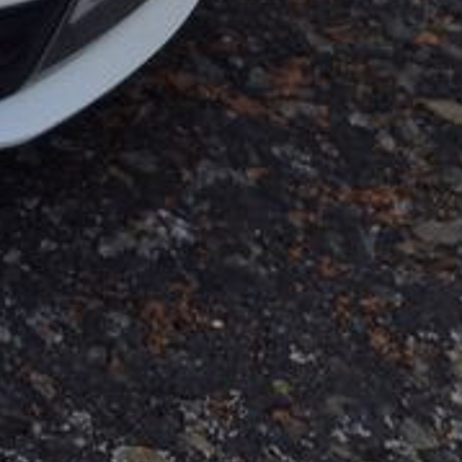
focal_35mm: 116
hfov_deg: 13.3
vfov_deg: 12.9
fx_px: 1752
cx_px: -413
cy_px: -493
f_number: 1.8
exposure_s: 1/2036
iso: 25
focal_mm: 5.4
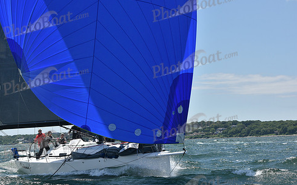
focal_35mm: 85
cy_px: 103
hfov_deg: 24.3
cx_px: 121
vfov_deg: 15.3
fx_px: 688
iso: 250
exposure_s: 1/1250
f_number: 8
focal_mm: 70
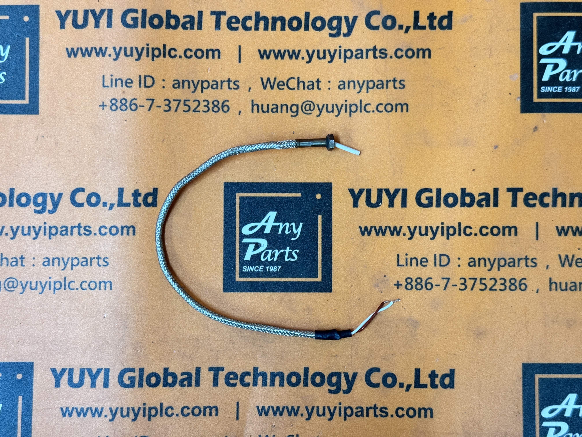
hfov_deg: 39.7
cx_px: 291
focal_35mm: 48
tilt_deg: -86.9
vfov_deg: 30.3
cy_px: 218
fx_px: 807
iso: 200
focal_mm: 6.76
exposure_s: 1/40
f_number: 1.78
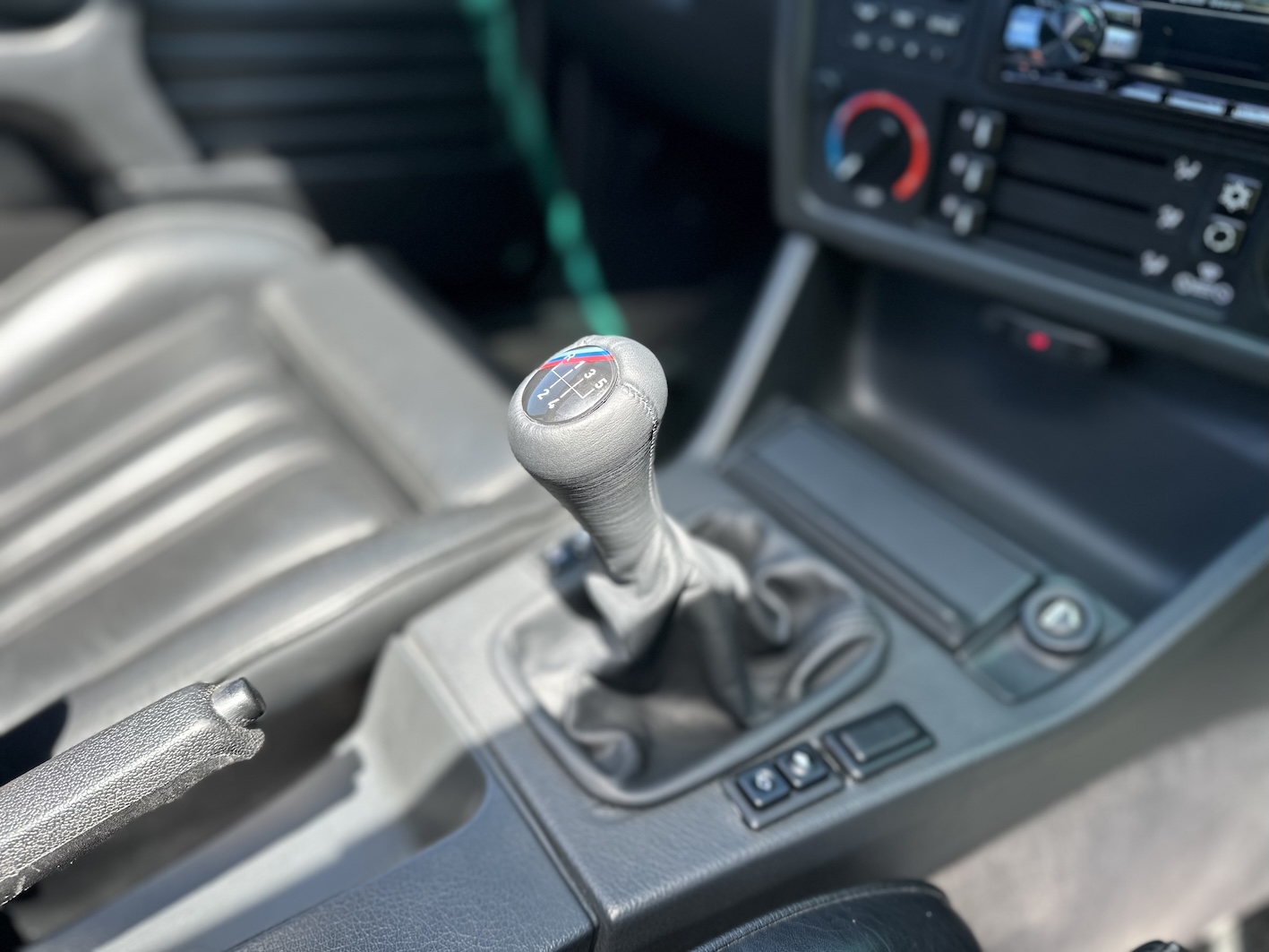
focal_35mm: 24
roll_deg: -8.1
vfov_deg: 56.8
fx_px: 880
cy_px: 476
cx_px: 634
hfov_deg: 71.6
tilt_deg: -33.7
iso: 80
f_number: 1.78
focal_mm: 6.86
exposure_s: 1/426
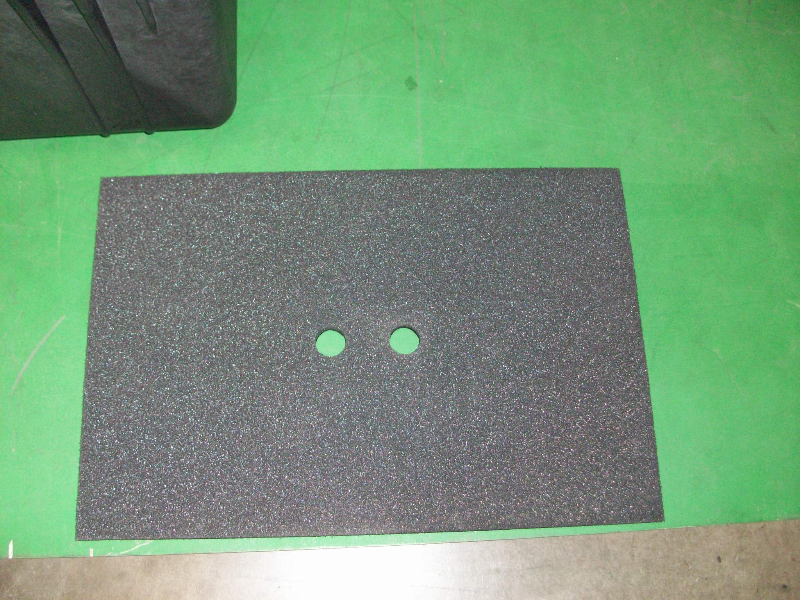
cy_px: 300
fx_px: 786
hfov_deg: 54.0
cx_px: 400
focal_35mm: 34
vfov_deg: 41.8
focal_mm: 5.7
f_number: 2.8
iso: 160
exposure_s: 1/60
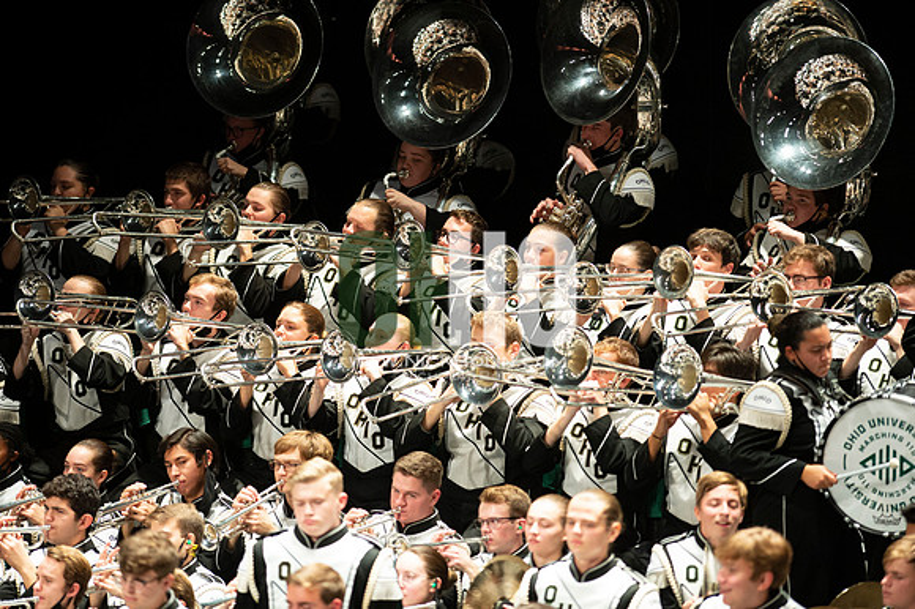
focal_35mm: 300
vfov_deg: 4.6
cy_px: 304
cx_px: 458
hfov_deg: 6.9
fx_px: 7620
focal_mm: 300
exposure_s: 1/500
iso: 3200
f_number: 2.8
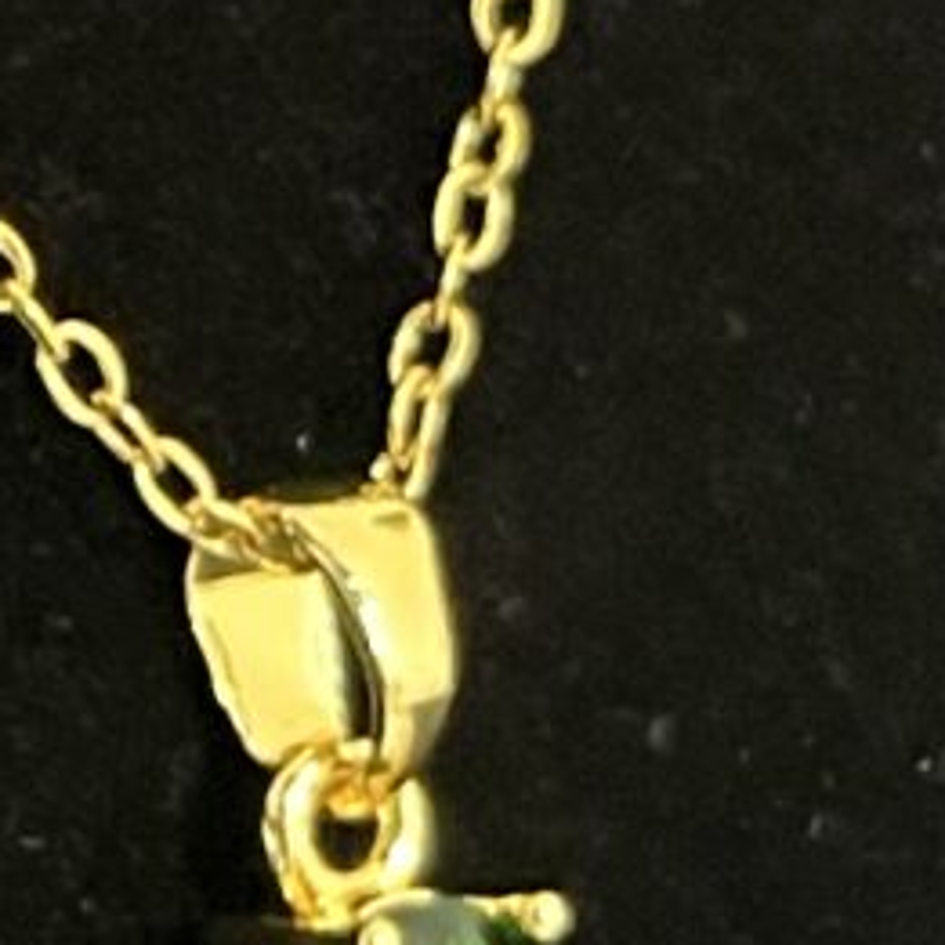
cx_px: -666
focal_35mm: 225
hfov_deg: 7.6
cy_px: 134
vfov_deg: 7.8
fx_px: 6949
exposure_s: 1/25
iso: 640
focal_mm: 5.1
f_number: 1.6
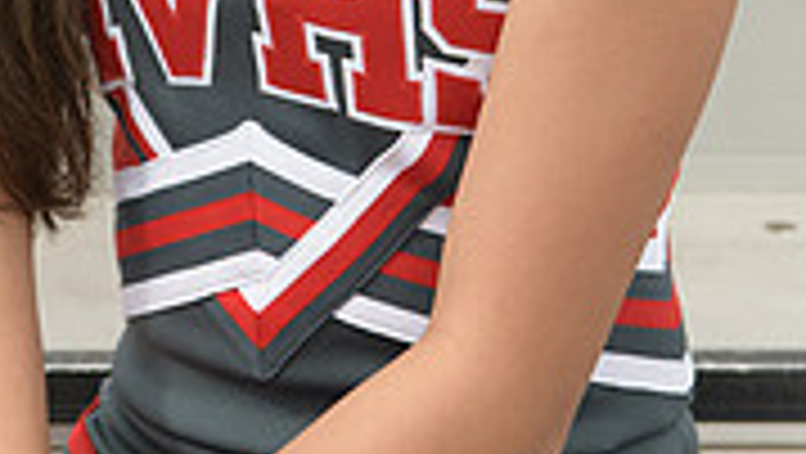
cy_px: -382
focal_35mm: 184
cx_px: 216
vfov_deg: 6.5
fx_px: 3935
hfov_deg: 11.7
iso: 800
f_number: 5.6
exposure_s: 1/1250
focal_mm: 70
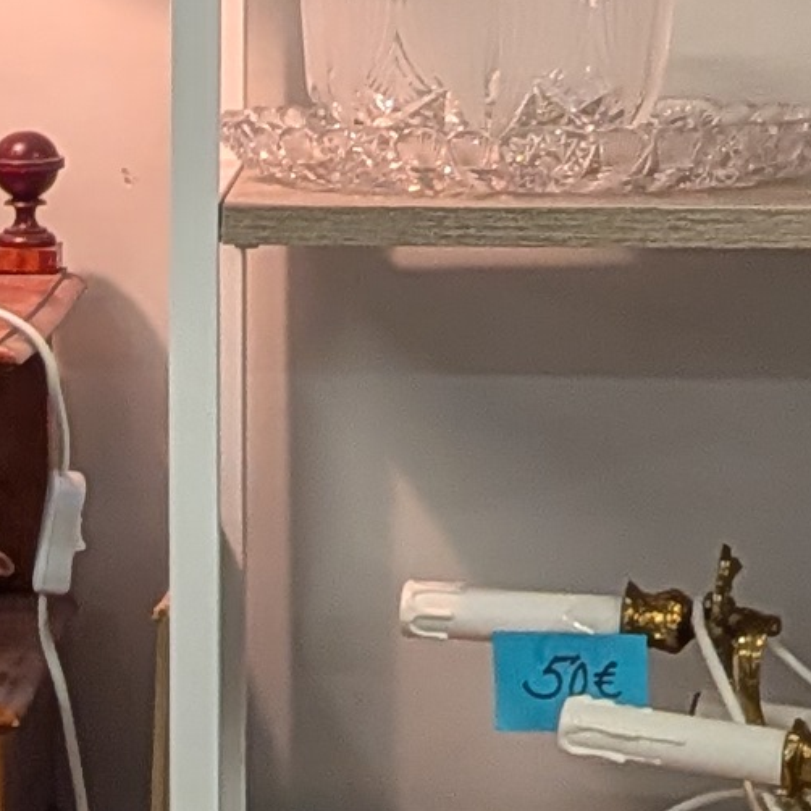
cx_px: -1149
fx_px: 4480
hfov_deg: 9.2
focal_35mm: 169
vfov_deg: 10.3
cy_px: 533
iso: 62
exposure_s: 1/100
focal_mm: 4.53
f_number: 1.7
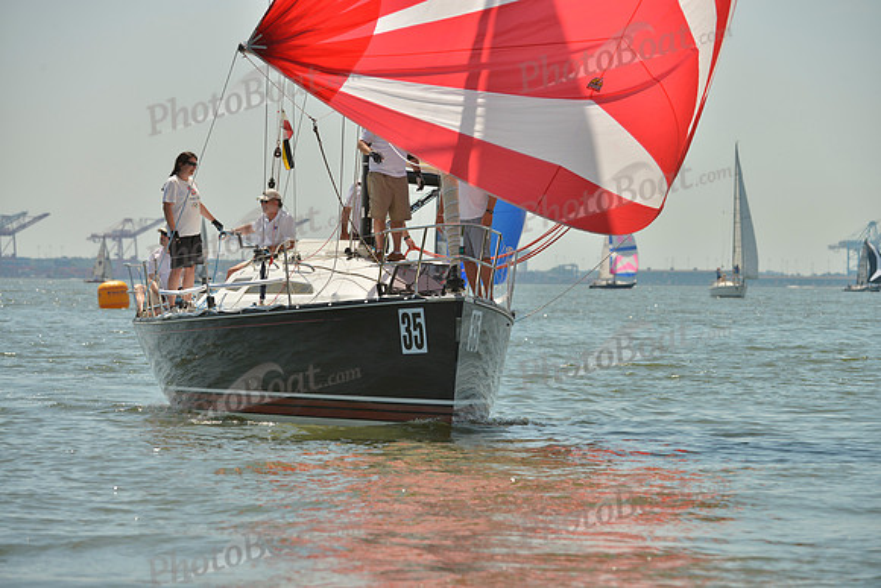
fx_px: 4895
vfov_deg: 6.9
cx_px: 440
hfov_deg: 10.3
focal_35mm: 200
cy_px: 294
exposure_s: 1/1000
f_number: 7.1
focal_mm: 200
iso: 200
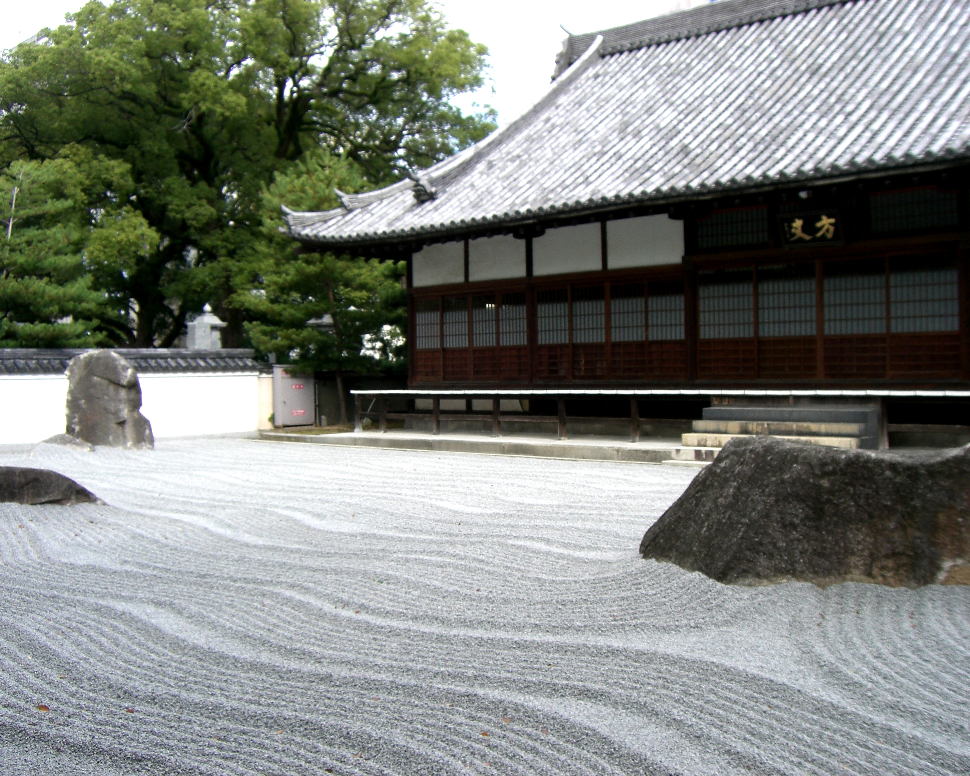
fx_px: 1148
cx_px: 478
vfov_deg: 37.3
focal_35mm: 40
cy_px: 387
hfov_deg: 45.8
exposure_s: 1/200
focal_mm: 6.2
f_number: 4.3
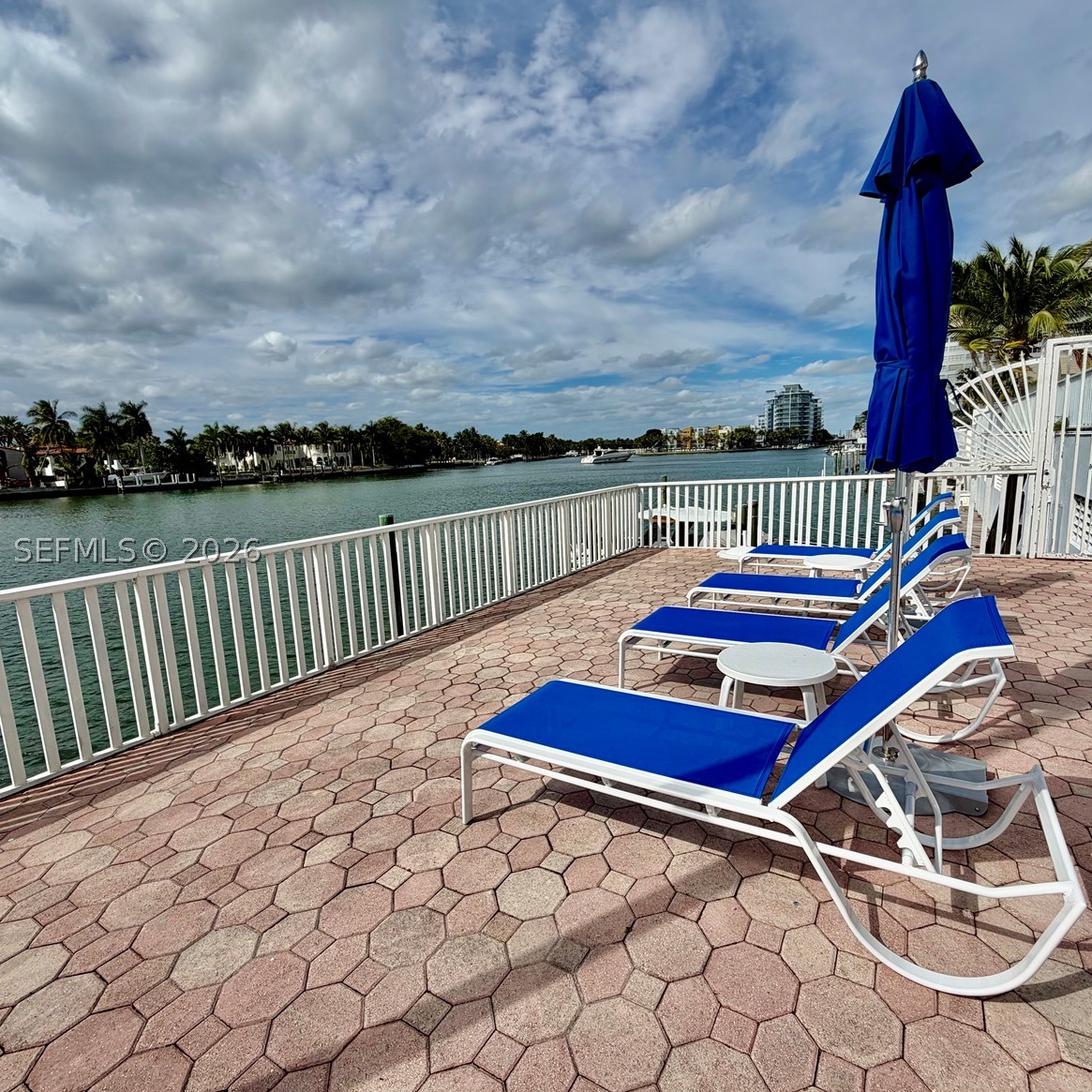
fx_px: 607
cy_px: 550
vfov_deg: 84.0
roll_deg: +3.1
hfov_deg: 84.0
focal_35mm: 17
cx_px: 548
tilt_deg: -8.7
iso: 20
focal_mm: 2.22
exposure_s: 1/1961
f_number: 2.2
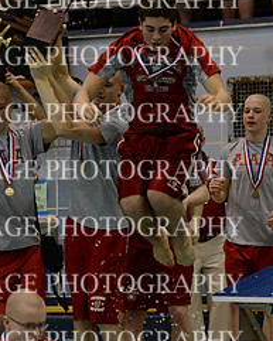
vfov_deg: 8.5
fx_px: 2281
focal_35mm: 226
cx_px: 38
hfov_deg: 6.8
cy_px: 198
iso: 6400
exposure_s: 1/400
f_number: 3.5
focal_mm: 100
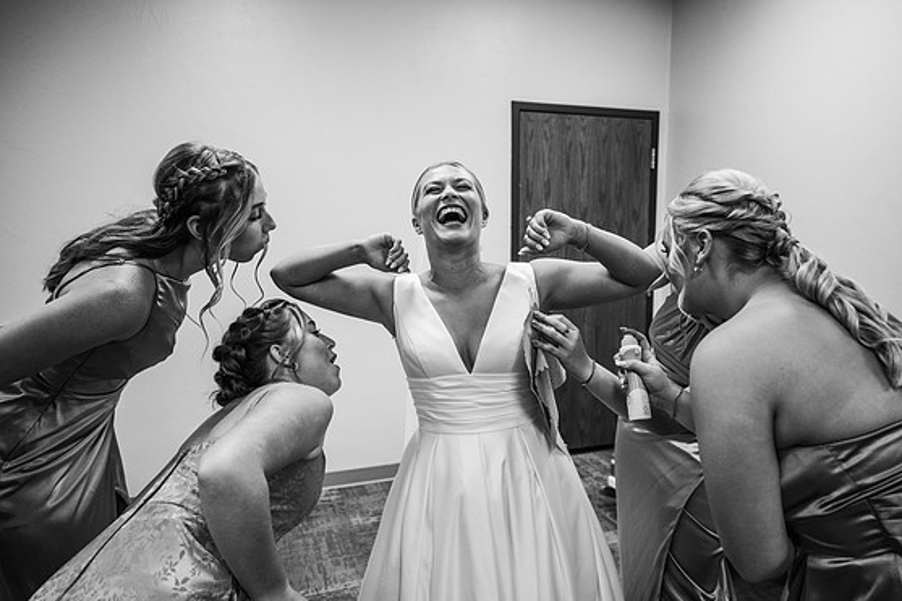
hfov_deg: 71.5
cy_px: 296
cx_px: 468
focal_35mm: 25
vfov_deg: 51.3
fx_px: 626
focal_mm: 24
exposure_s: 1/320
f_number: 3.2
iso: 2000
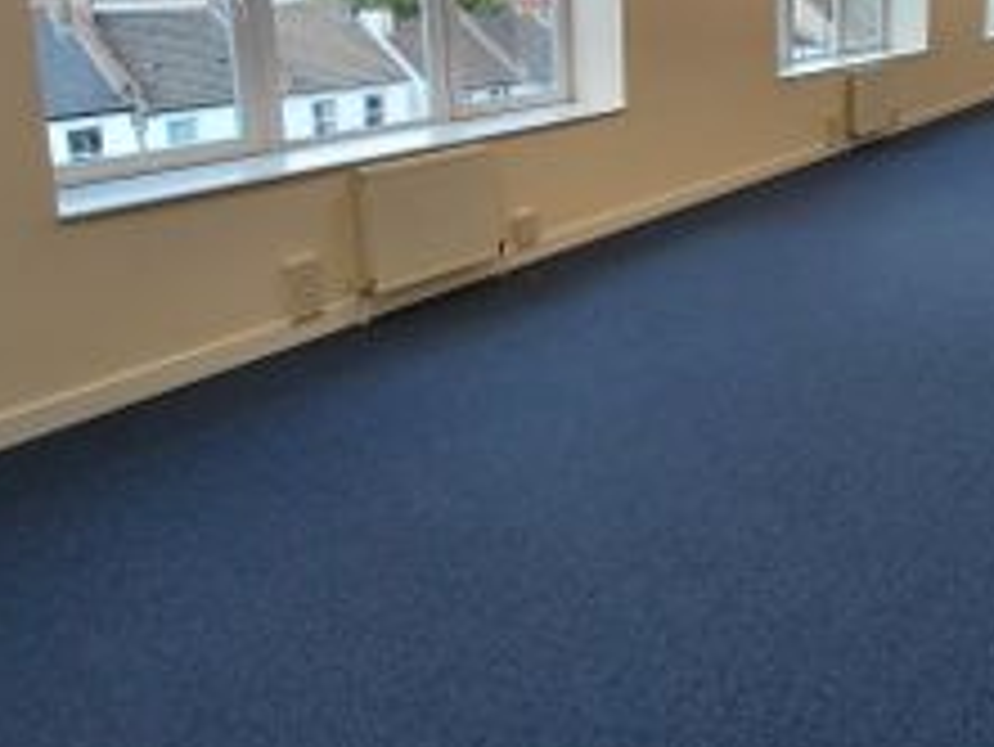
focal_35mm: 29
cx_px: 702
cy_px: 122
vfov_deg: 45.2
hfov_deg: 59.4
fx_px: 833
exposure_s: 1/125
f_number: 2.2
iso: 40
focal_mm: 1.64
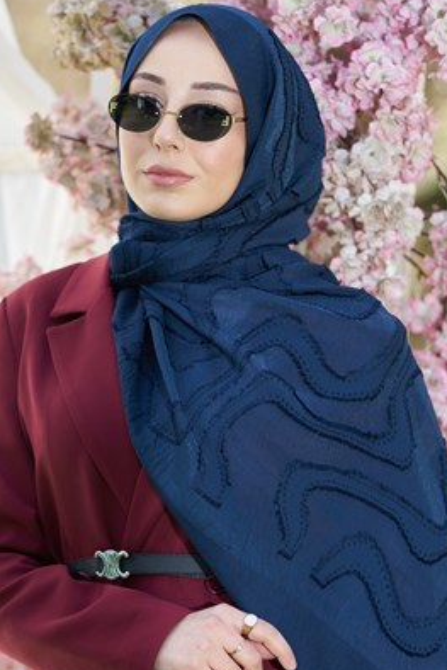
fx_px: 2698
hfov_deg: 9.5
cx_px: 207
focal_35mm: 145
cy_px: 325
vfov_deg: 14.1
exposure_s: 1/320
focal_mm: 123
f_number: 4
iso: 200
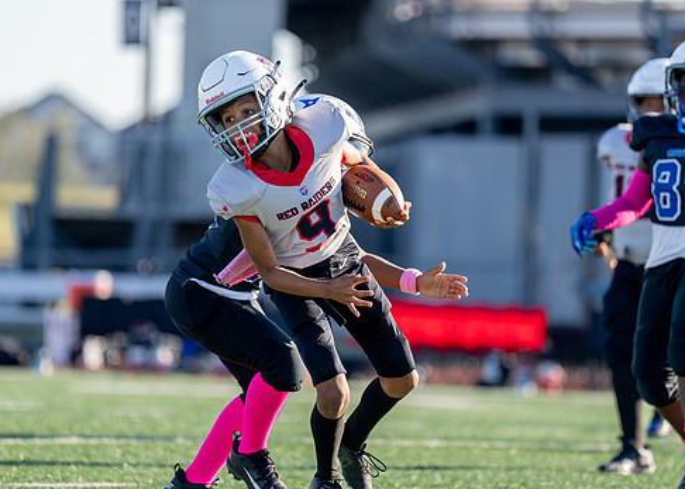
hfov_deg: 5.3
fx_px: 7372
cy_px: 251
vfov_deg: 3.8
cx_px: 327
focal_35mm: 379
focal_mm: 200
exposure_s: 1/2000
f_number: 2.8
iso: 160
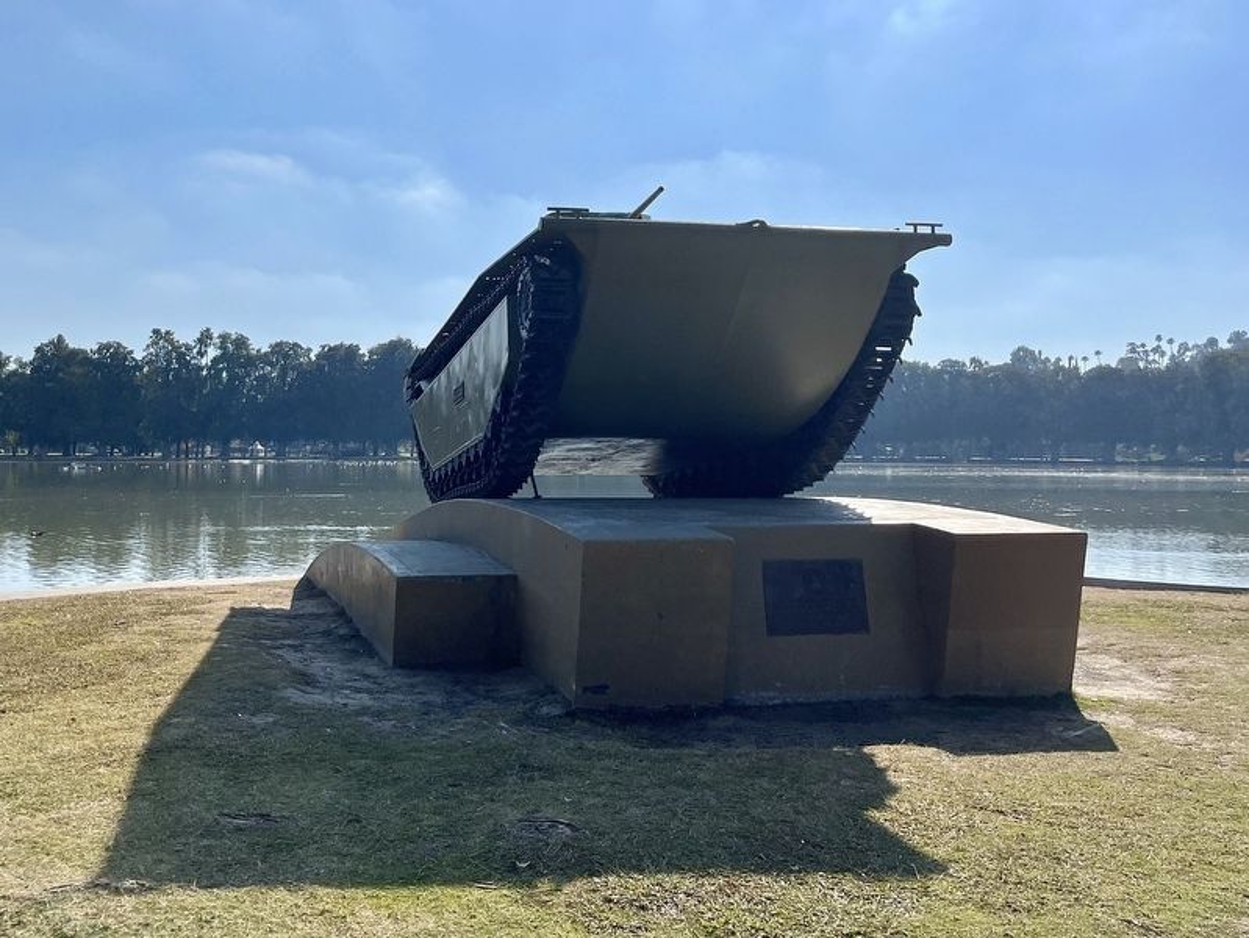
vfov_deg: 53.1
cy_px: 469
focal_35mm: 26
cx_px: 624
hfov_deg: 67.3
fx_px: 939
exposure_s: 1/9901
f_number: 1.6
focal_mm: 5.1
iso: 50
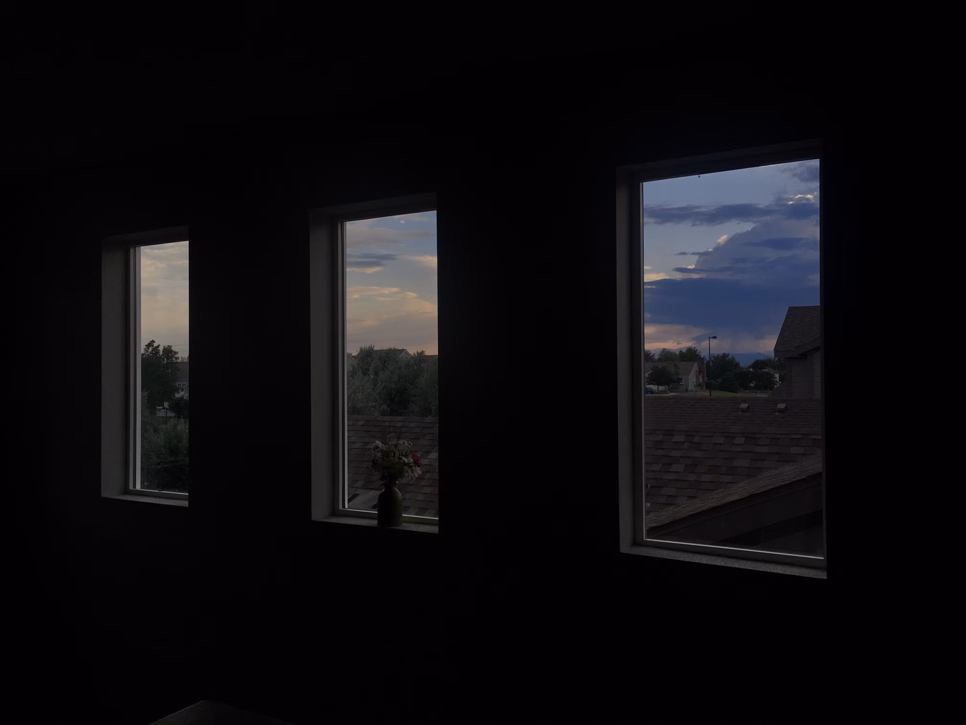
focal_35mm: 29
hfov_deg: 61.7
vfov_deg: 48.2
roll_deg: +0.1
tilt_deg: +1.2
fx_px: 809
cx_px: 483
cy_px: 362
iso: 25
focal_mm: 4.15
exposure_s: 1/523
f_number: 2.2
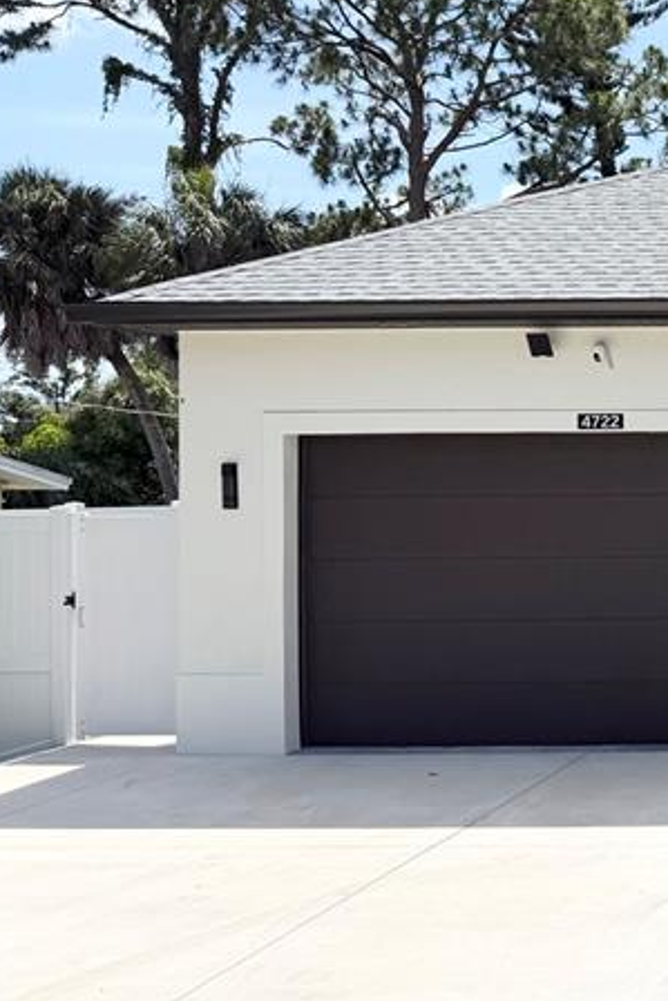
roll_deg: +1.4
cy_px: 467
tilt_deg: -0.8
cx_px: 1122
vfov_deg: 35.0
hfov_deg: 19.3
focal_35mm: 57
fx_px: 1585
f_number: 1.78
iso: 80
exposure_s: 1/5319
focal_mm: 6.76
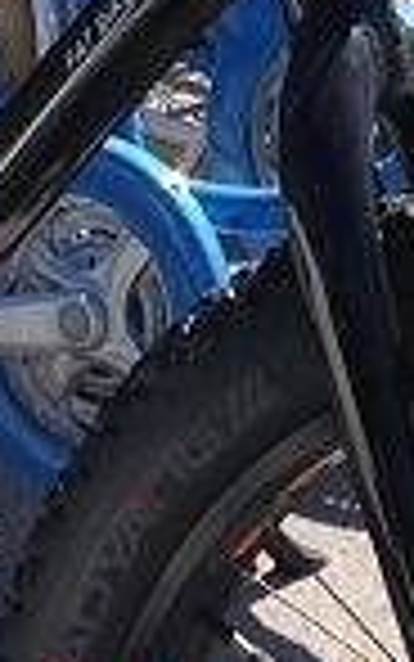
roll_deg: +1.2
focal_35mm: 244
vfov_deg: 8.0
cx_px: -32
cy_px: -860
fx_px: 4401
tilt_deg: -8.0
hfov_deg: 5.4
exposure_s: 1/1232
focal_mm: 4.12
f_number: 2.4
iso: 50
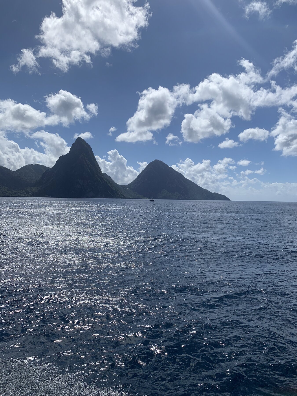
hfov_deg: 53.1
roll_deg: -0.4
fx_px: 297
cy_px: 198
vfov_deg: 67.3
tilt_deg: -0.4
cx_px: 148
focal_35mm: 26
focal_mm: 4.25
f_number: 1.8
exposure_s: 1/6897
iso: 25
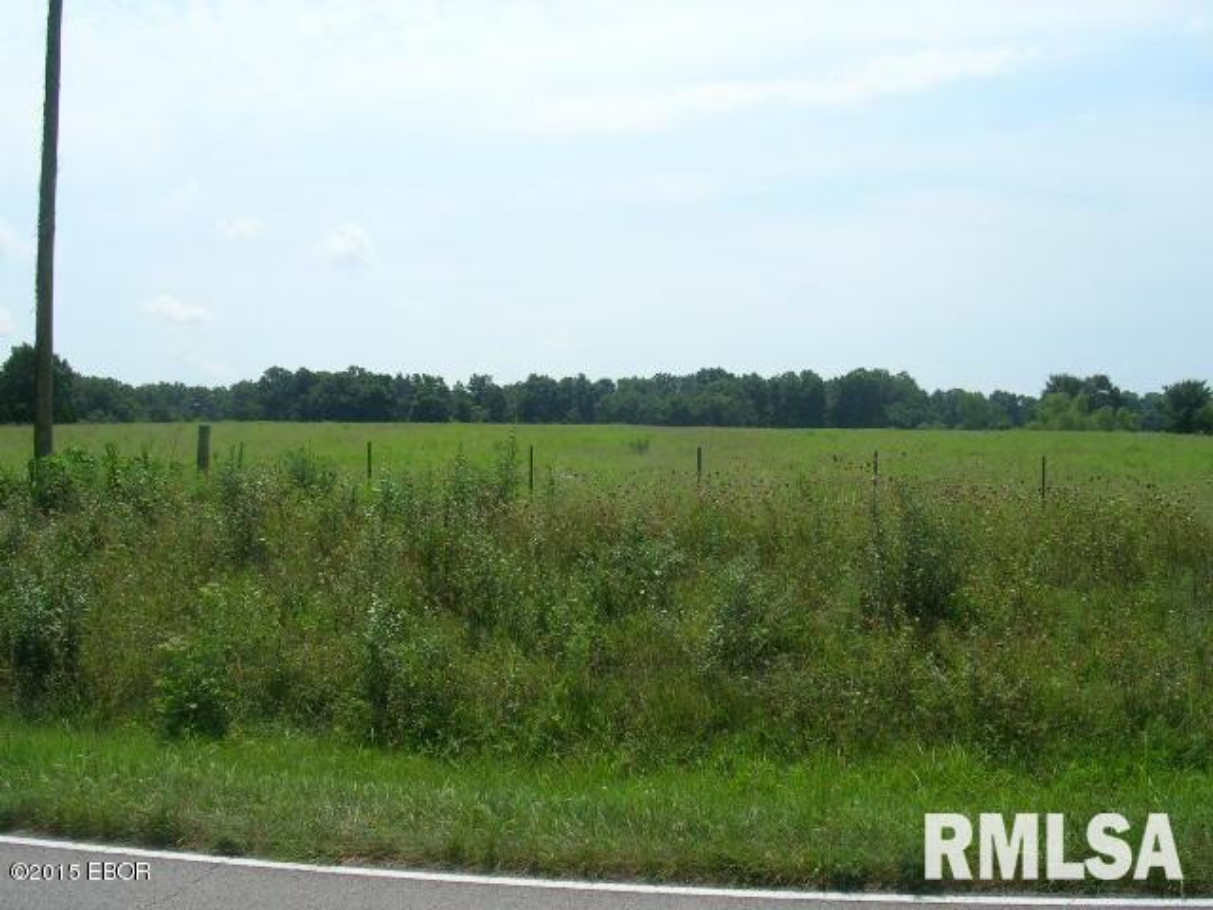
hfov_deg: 49.0
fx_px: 1332
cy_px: 455
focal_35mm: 38
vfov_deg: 37.7
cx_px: 606
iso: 50
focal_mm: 5.8
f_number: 5.6
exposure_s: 1/413
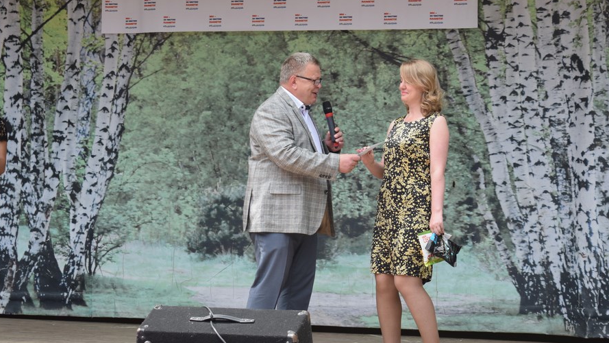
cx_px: 330
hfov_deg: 21.4
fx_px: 1608
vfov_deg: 12.2
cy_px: 149
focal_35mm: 100
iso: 400
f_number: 8
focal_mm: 55
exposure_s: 1/250
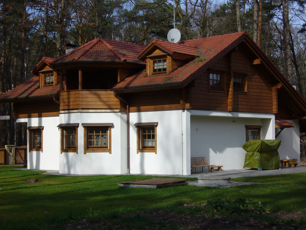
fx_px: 619
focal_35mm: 70
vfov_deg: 21.0
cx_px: 153
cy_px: 115
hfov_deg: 27.8
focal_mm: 11.5
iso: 80
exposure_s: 1/500
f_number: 4
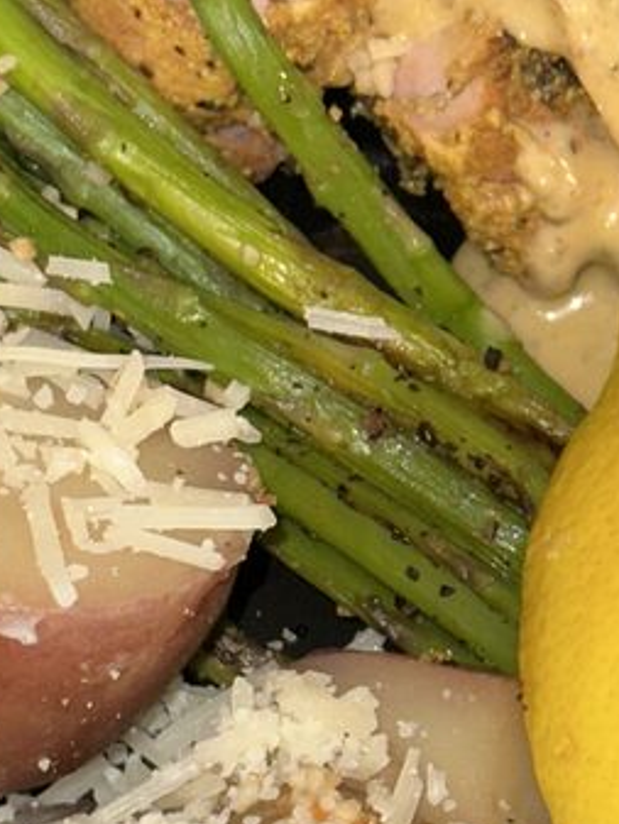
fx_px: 4074
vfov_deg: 11.5
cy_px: 526
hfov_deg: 8.7
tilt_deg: -68.2
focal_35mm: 171
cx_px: 321
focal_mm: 6.86
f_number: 1.78
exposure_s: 1/40
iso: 50
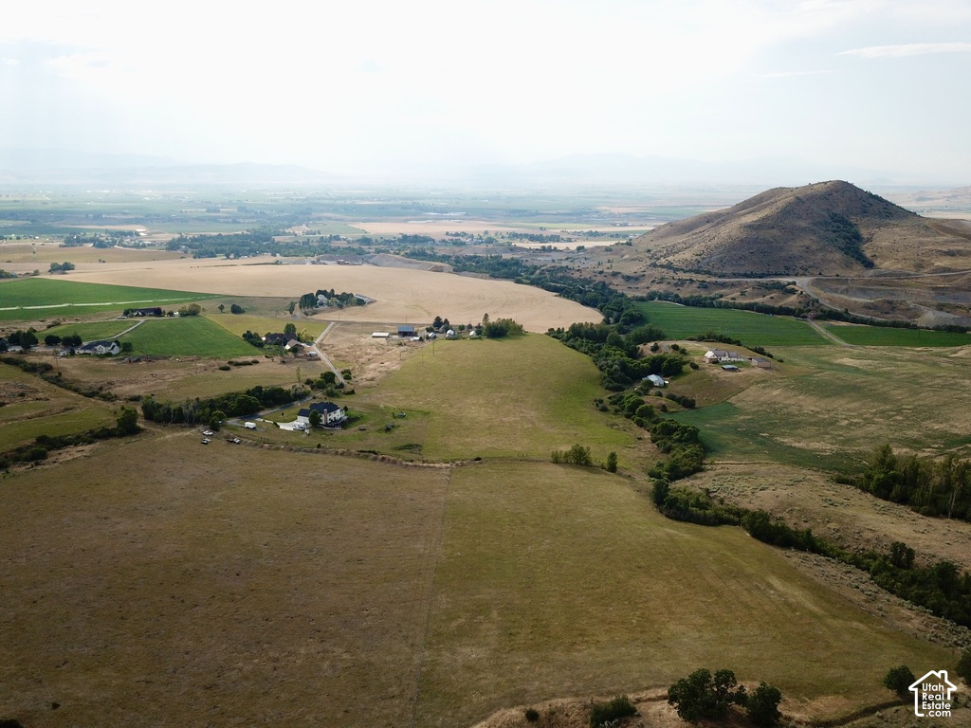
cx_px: 486
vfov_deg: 53.1
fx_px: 729
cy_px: 364
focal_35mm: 26
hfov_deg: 67.3
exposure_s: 1/2000
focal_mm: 4.73
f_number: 2.2
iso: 200
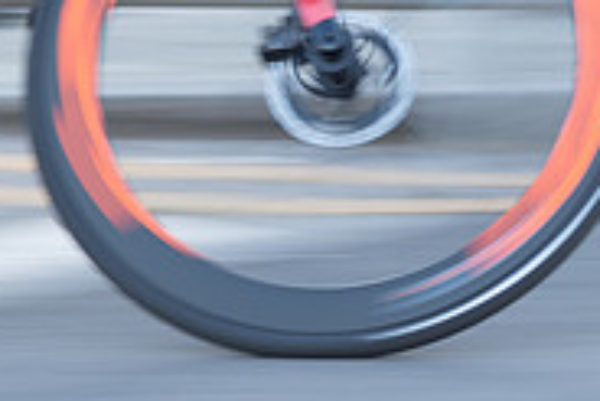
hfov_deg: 5.5
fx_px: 6205
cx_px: 251
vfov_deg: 3.7
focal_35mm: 372
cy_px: -437
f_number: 2.8
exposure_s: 1/80
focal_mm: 80
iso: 100
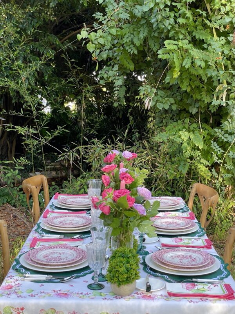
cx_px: 118
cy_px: 157
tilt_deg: -6.5
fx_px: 471
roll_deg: -0.6
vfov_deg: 36.8
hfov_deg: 28.0
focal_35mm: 52
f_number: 2
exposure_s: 1/99
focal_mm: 6
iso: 64
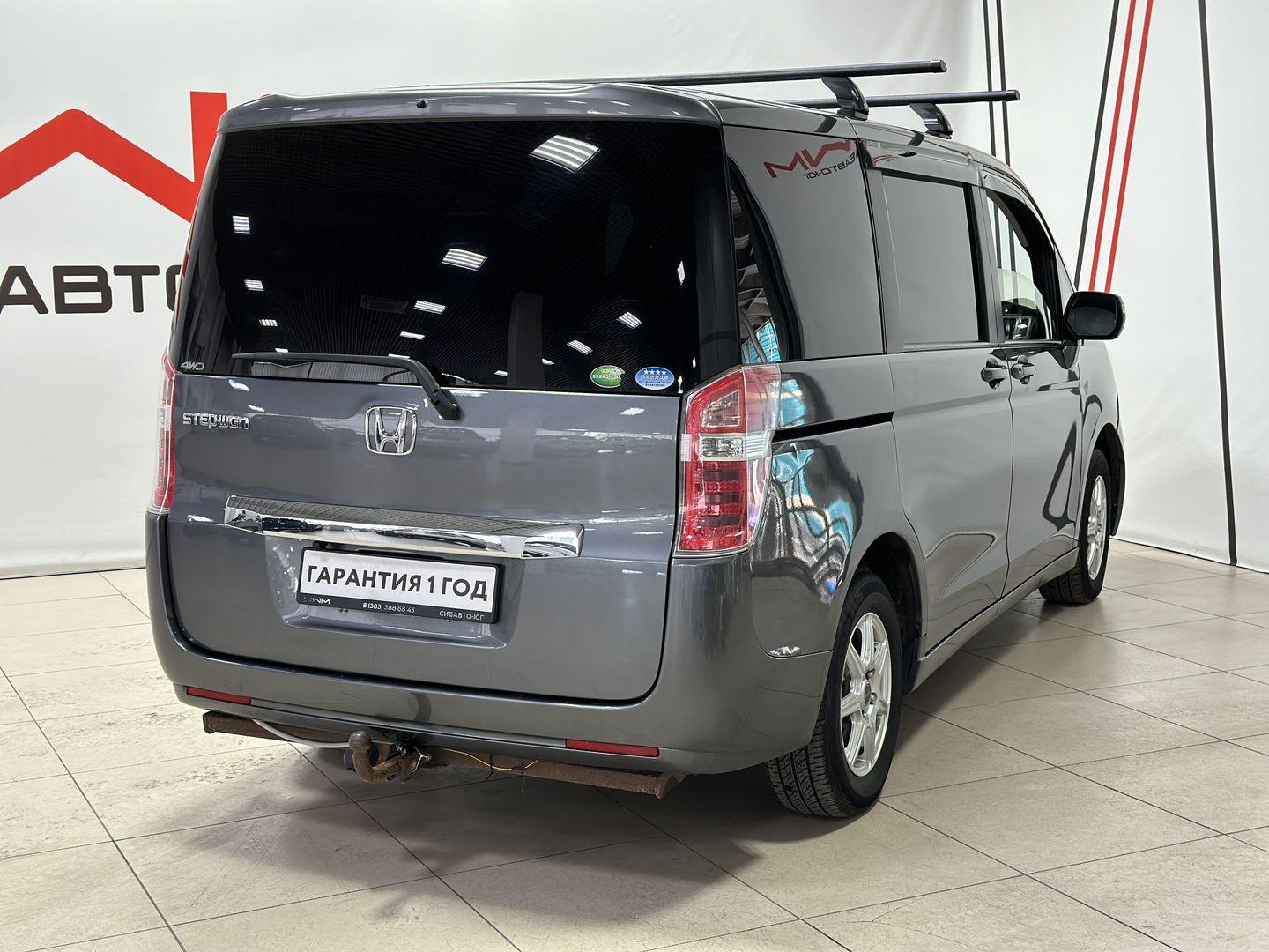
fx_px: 1760
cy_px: 476
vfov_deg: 30.3
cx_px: 634
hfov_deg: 39.7
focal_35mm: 48
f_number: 1.78
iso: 100
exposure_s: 1/50
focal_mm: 6.86
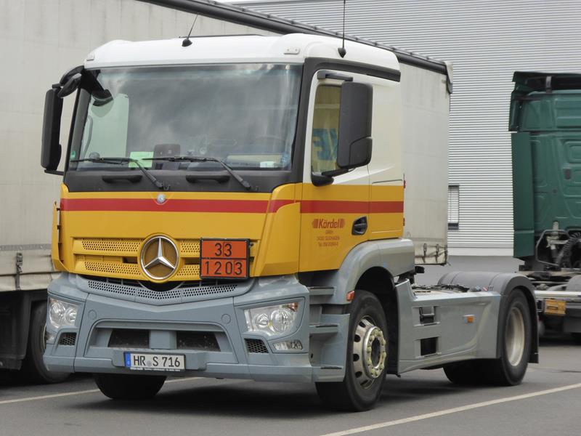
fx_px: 1796
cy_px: 218
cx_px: 290
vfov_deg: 13.8
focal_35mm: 107
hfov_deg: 18.4
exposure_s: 1/250
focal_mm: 17.5
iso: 200
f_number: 5
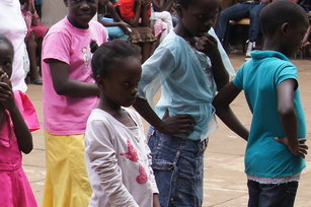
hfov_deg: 13.0
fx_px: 1294
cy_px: 185
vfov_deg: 9.1
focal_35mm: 150
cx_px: -146
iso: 100
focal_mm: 30
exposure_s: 1/125
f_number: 7.1
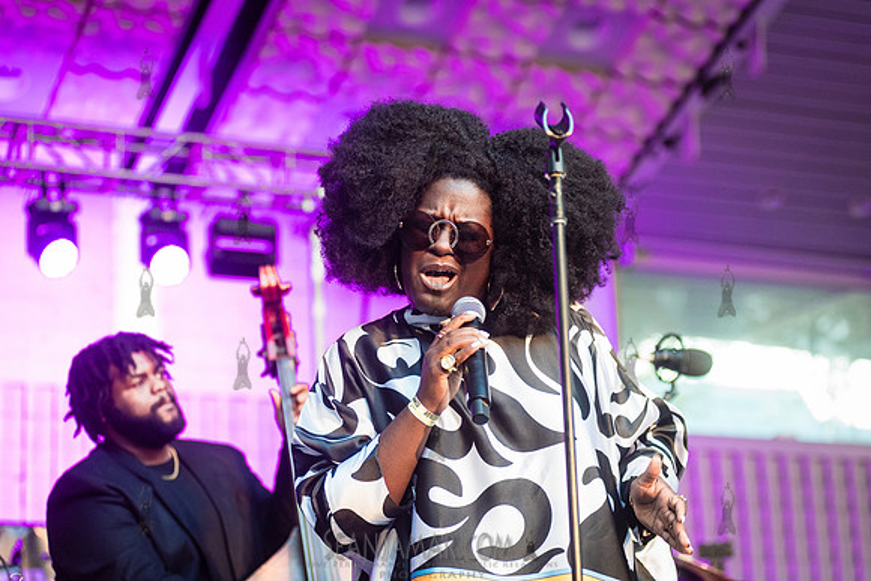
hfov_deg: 25.4
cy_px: 290
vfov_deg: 17.1
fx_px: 1936
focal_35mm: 80
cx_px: 436
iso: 4000
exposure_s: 1/320
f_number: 3.5
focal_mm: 80
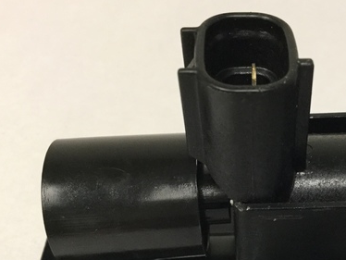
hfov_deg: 34.8
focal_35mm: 53
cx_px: 286
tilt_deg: -43.4
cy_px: 205
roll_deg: -1.6
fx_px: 530
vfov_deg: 27.1
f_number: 2.4
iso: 160
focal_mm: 3.3
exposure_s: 1/30
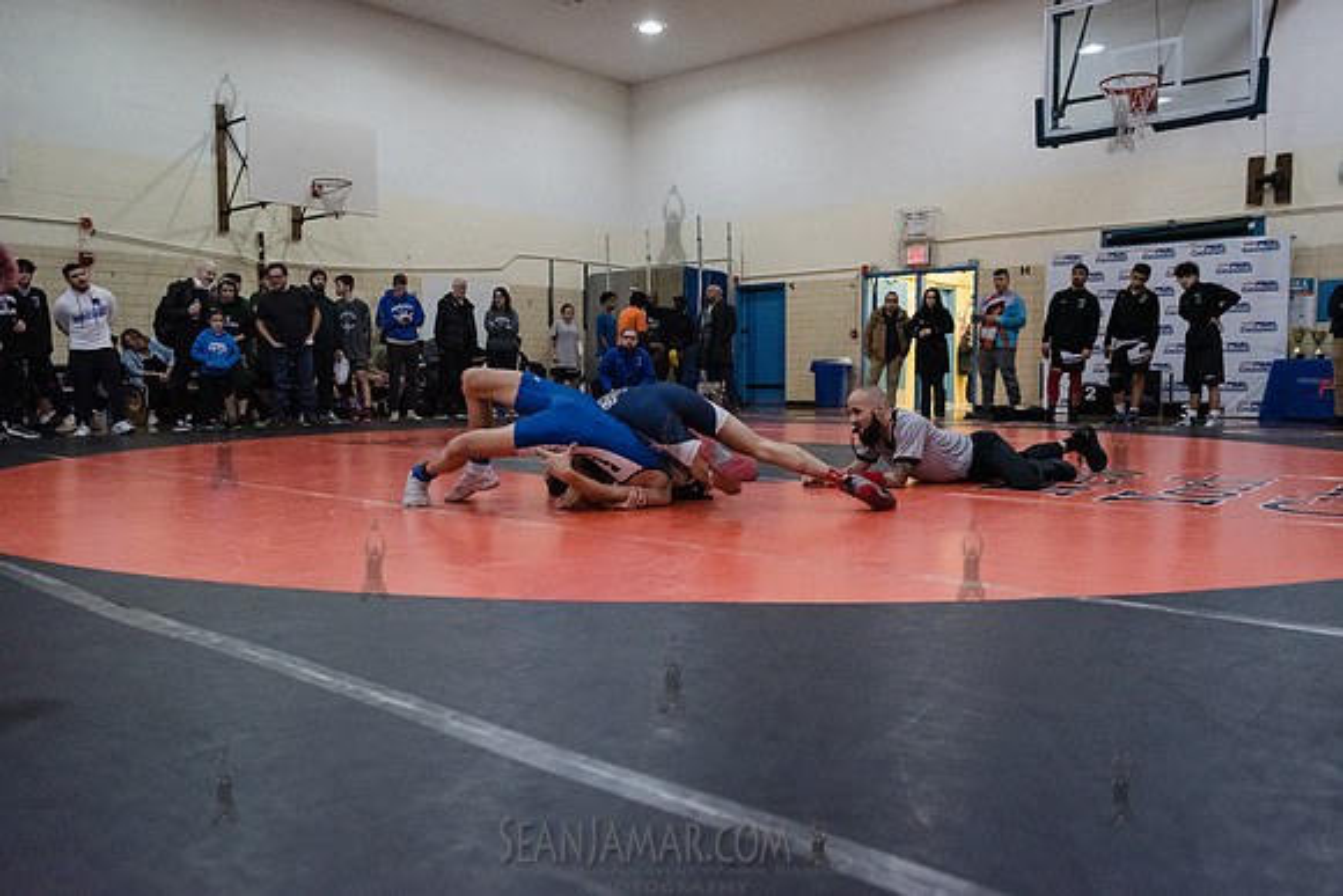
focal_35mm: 28
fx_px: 1052
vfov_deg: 46.1
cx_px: 672
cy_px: 448
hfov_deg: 65.1
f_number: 3.2
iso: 8000
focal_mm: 27
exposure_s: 1/400
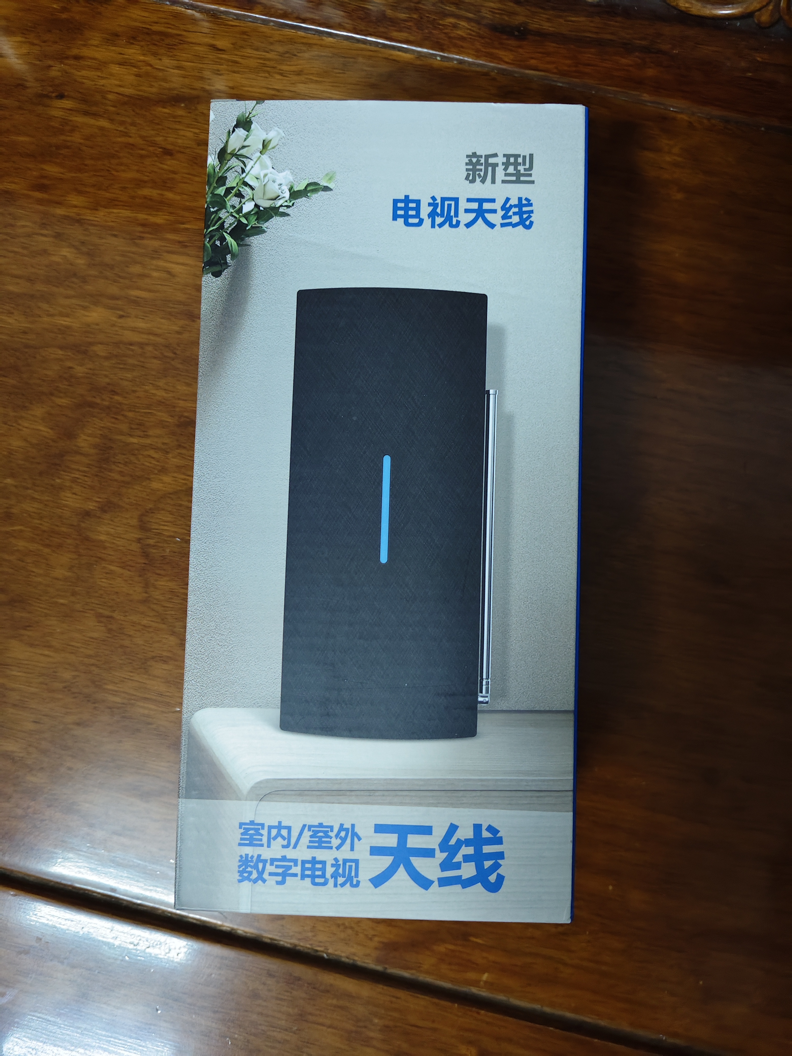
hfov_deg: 58.9
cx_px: 396
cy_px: 528
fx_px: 702
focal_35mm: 23
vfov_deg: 73.9
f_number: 1.88
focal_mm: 5.56
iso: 808
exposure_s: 1/33.3
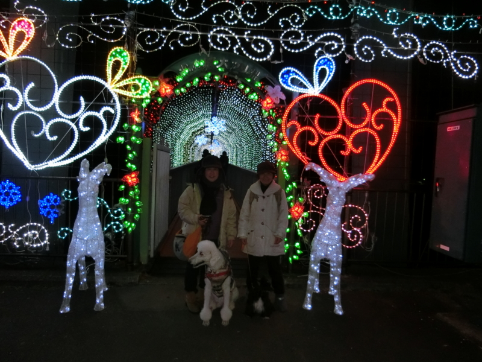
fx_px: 348
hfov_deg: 69.4
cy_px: 181
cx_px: 241
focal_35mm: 25
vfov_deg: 54.9
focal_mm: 4.5
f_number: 3.5
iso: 400
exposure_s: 1/40
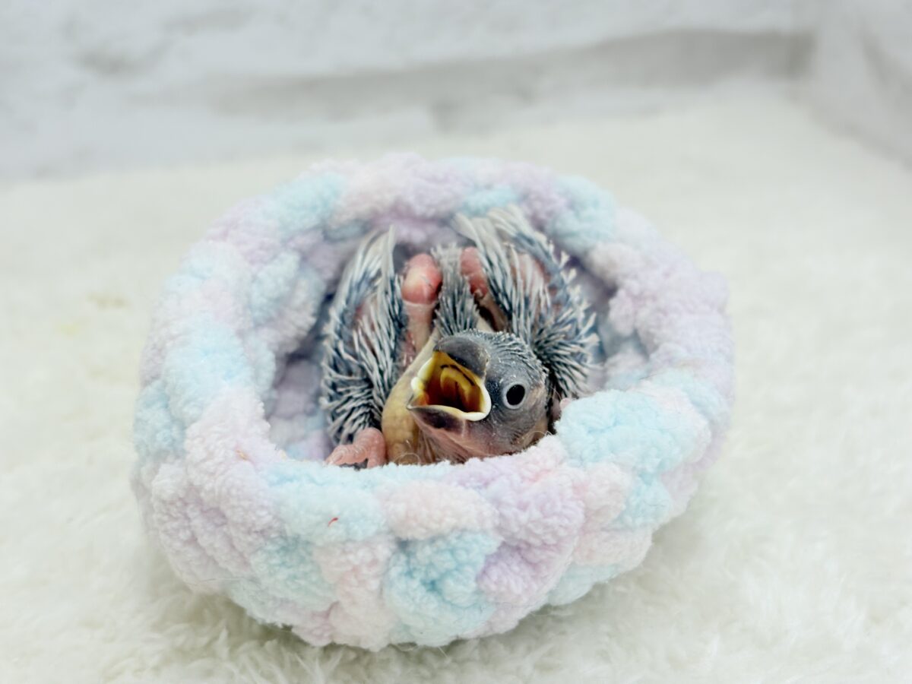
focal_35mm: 52
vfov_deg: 28.0
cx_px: 456
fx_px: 1370
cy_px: 342
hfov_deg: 36.8
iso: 64
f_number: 1.6
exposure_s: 1/100
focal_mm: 5.96
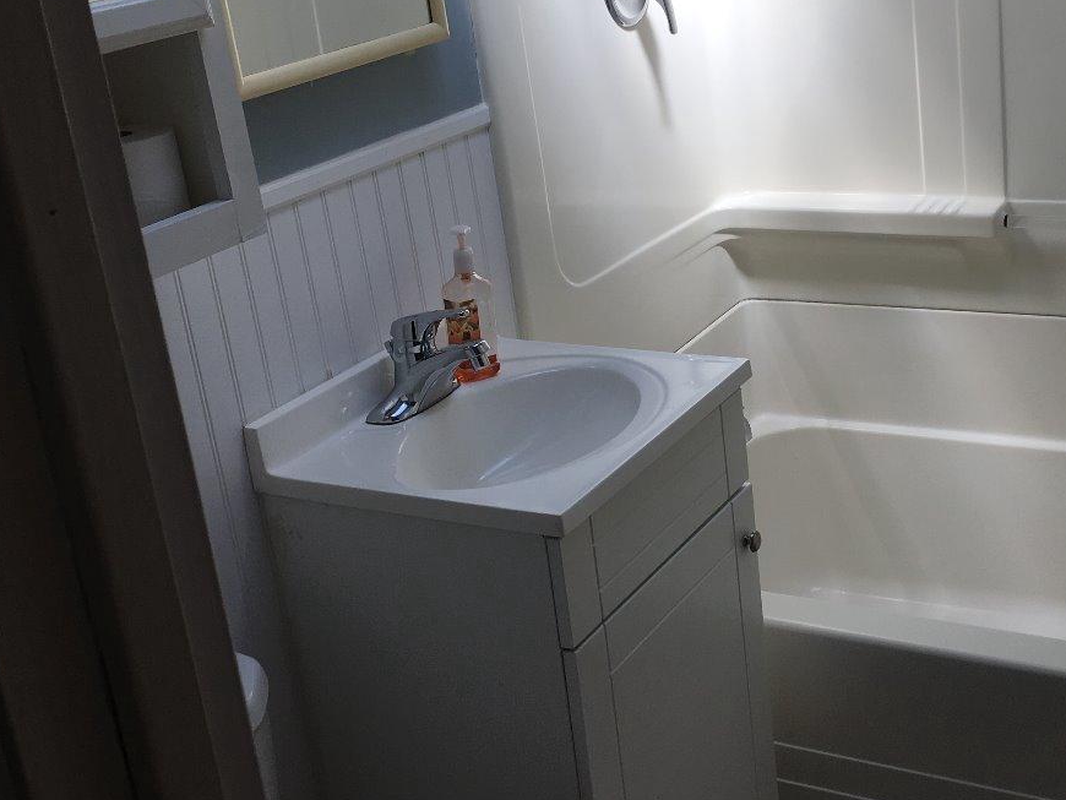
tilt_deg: -17.3
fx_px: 1479
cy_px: 317
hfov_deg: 39.1
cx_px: 731
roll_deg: +6.2
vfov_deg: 30.2
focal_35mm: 48
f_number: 2.2
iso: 25
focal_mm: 4.15
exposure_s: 1/260
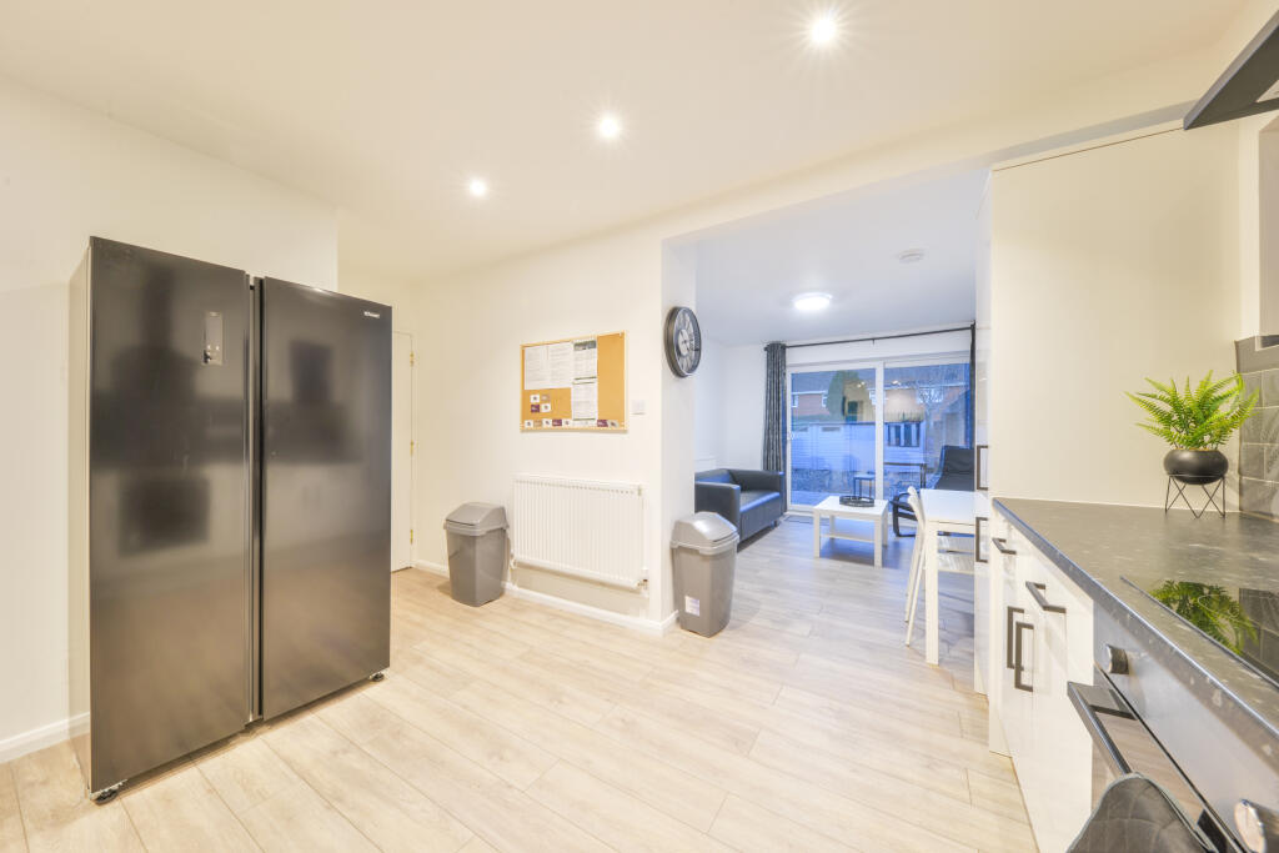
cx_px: 640
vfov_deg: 90.0
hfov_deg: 112.6
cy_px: 426
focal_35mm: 12
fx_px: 426
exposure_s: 1/1.25
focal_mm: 12
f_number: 13
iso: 200
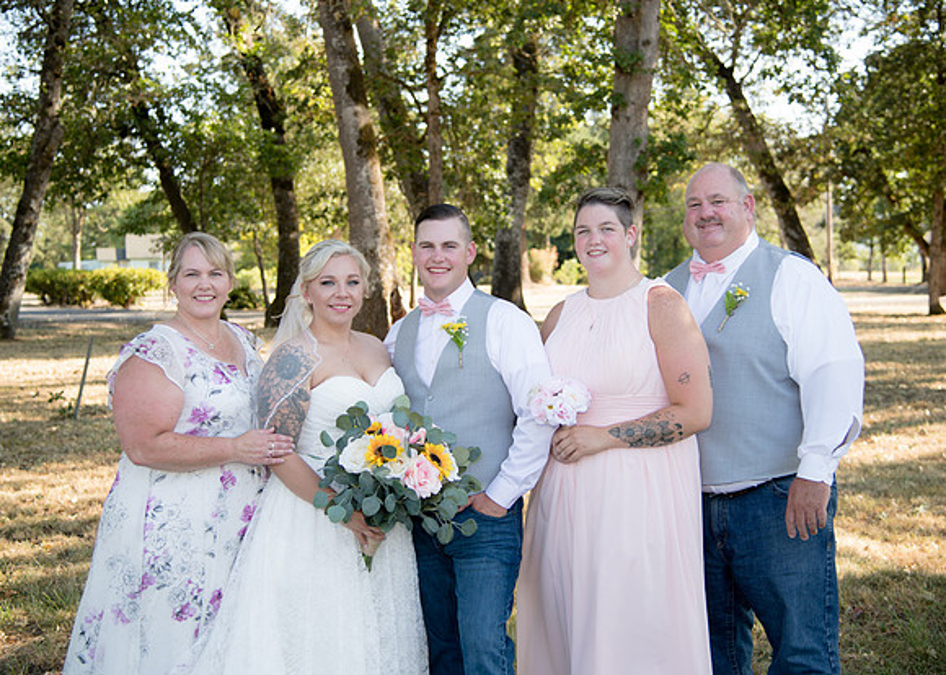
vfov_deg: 25.9
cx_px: 455
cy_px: 309
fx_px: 1466
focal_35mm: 55
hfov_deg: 35.8
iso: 250
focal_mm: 48
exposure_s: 1/320
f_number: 4
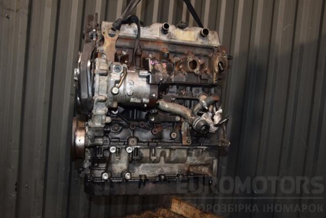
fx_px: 295
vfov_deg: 40.6
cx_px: 166
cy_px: 110
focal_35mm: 33
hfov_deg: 57.9
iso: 800
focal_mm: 21
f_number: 5
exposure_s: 1/60
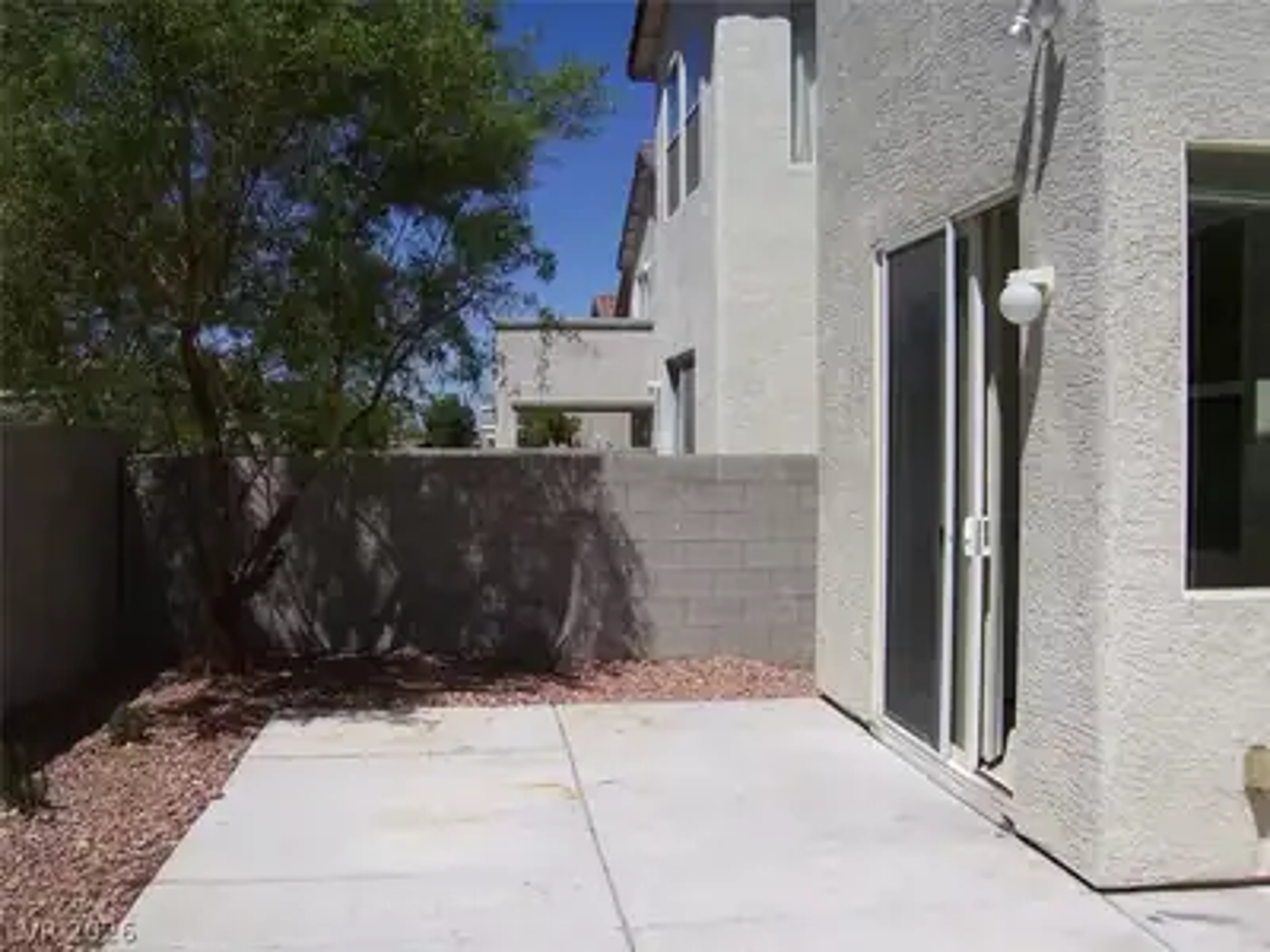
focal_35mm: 34
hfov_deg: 54.0
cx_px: 635
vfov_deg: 41.8
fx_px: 1247
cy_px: 476
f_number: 4.8
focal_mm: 5.6
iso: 80
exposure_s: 1/1000
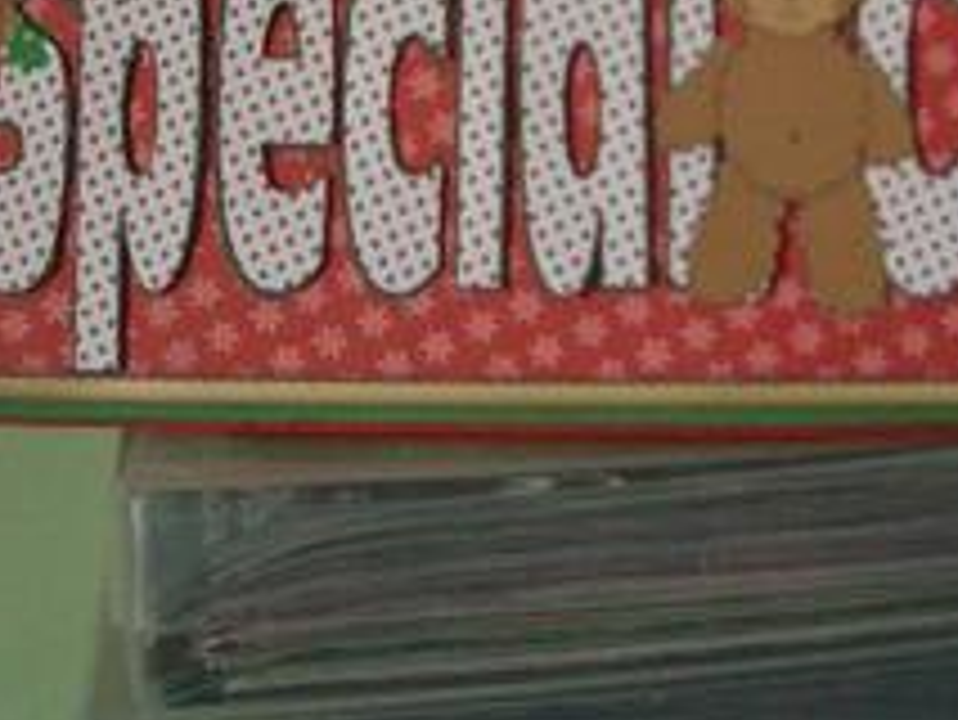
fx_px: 2049
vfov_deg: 19.6
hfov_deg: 26.1
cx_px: 675
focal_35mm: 74
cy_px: 76
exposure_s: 1/80
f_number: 2.6
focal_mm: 5.8
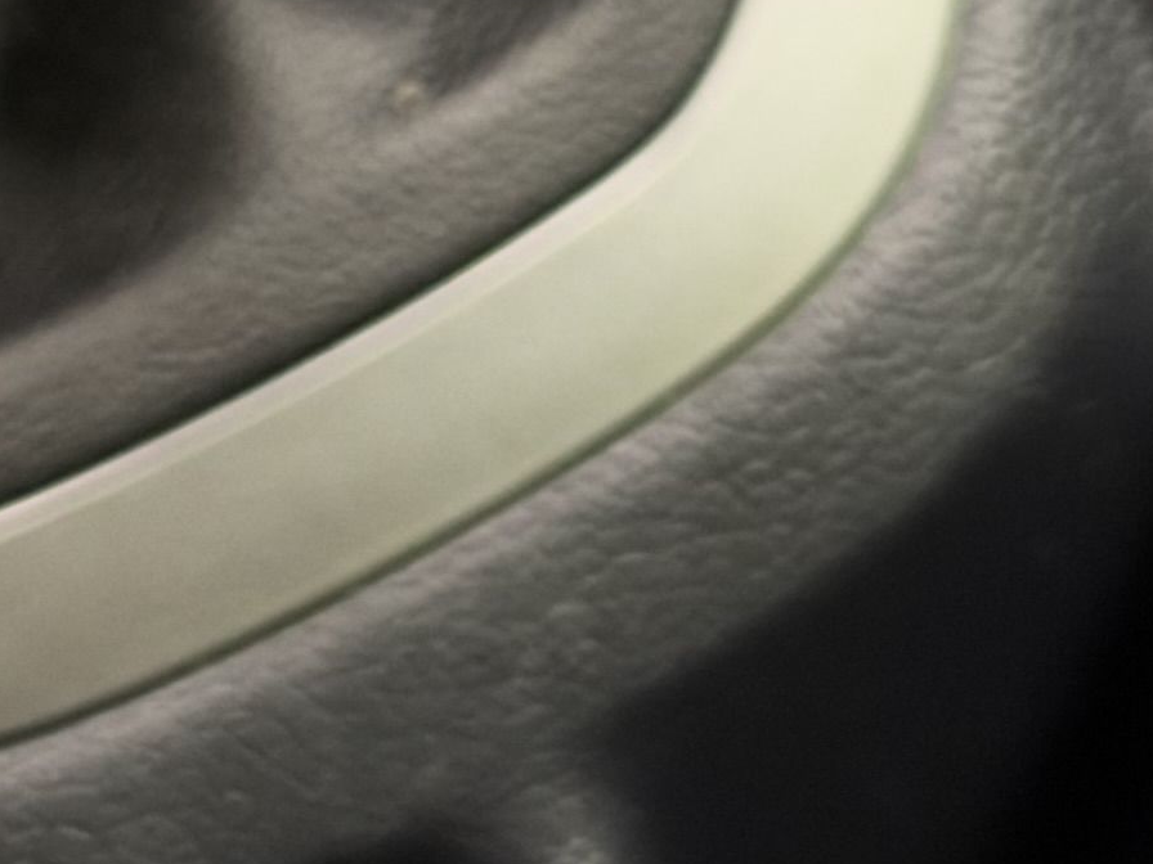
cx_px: 17
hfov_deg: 9.1
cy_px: -867
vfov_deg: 6.7
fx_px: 7195
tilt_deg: -64.0
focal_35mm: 216
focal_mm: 6.93
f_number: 1.48
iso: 250
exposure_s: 1/33
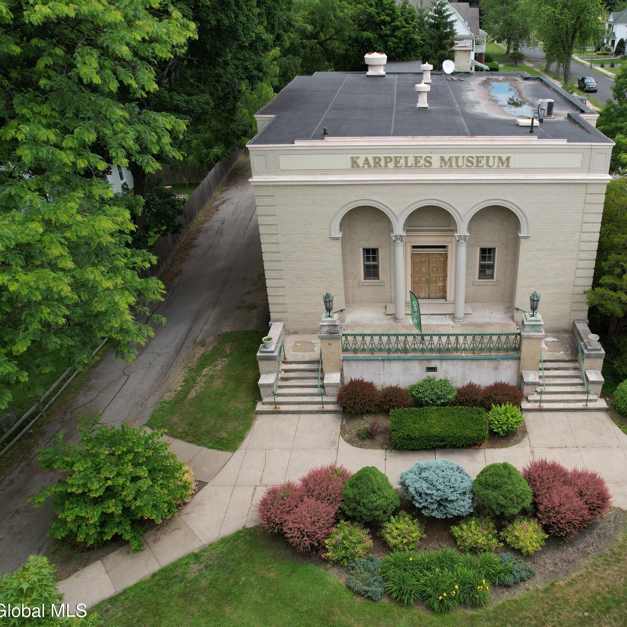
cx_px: 419
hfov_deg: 54.5
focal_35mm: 29
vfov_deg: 55.6
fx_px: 594
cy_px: 316
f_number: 2.8
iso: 100
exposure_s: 1/1250
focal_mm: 8.38
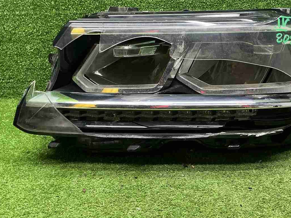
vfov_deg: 36.7
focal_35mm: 39
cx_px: 177
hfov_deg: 47.5
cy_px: 89
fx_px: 328
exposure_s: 1/50
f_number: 1.8
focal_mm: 3
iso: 64
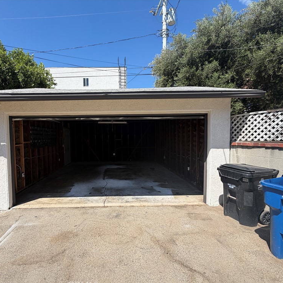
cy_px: 145
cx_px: 117
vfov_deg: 84.0
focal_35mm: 17
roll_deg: +0.5
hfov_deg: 83.2
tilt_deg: -2.4
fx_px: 157
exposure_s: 1/770
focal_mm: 2.22
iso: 25
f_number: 2.2
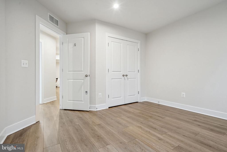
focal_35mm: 16
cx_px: 114
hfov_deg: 96.7
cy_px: 76
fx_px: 101
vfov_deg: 73.8
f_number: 9
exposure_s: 1/20
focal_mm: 16
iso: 800
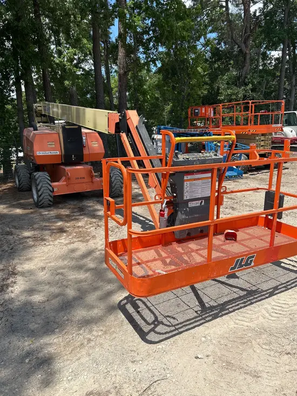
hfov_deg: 53.1
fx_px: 297
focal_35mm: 26
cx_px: 148
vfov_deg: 67.3
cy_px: 198
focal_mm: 5.7
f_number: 1.5
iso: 50
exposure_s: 1/3356
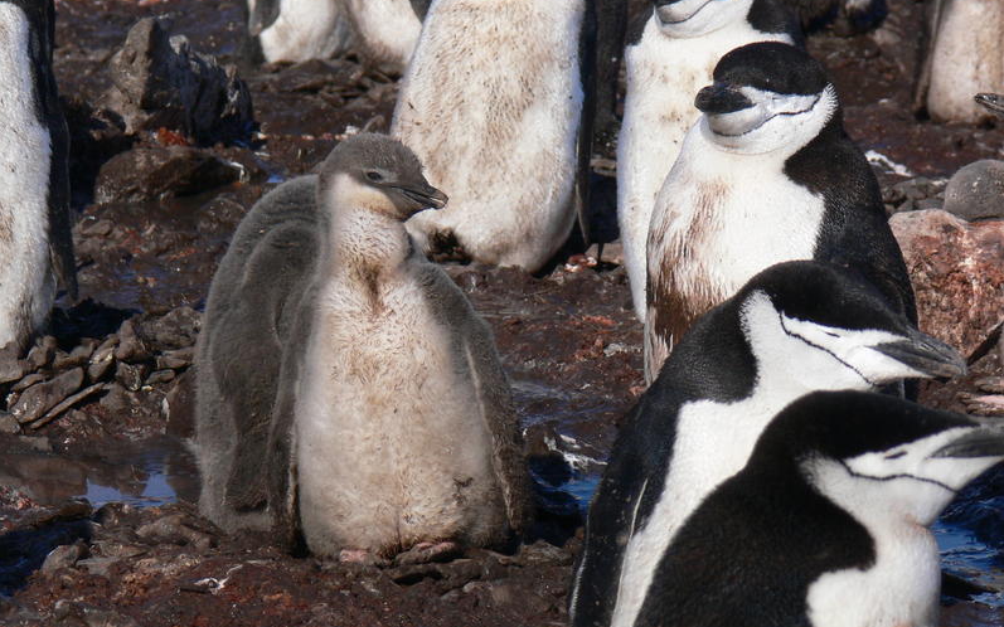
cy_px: 369
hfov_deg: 6.3
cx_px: 503
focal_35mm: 334
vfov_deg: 3.9
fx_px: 9138
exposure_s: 1/400
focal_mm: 52.2
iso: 80
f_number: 6.3
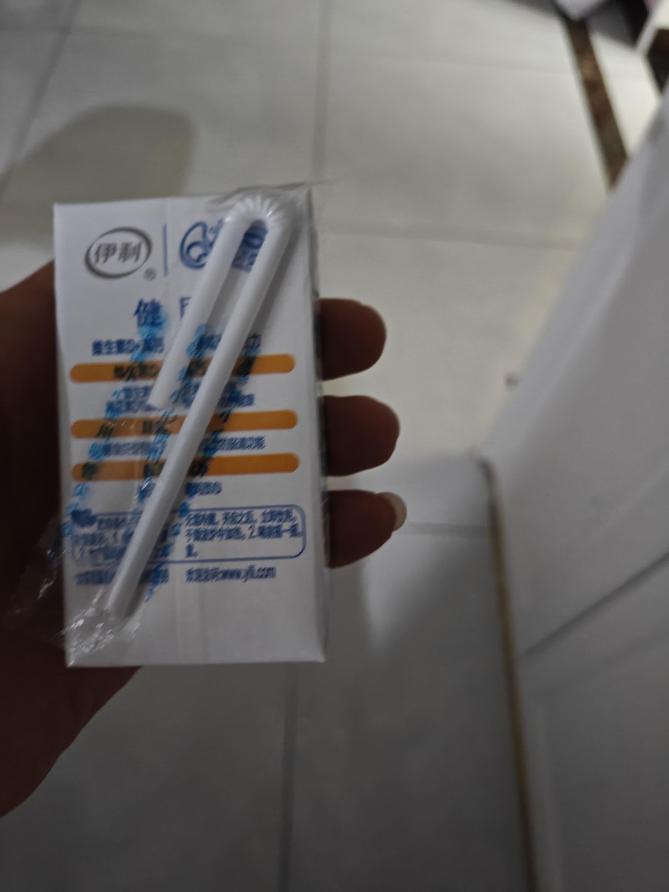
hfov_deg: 56.8
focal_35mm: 24
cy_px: 446
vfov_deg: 71.6
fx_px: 618
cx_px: 334
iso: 4000
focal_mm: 5.59
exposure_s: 1/18
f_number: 1.8
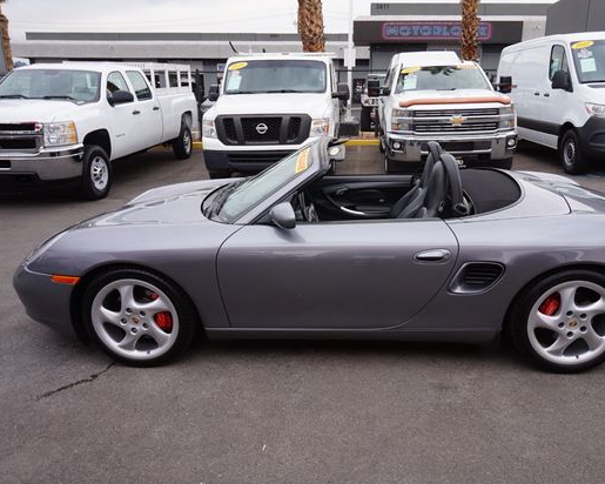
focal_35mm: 28
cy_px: 244
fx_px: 501
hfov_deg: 61.9
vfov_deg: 51.5
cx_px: 351
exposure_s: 1/80
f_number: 9
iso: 100
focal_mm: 16
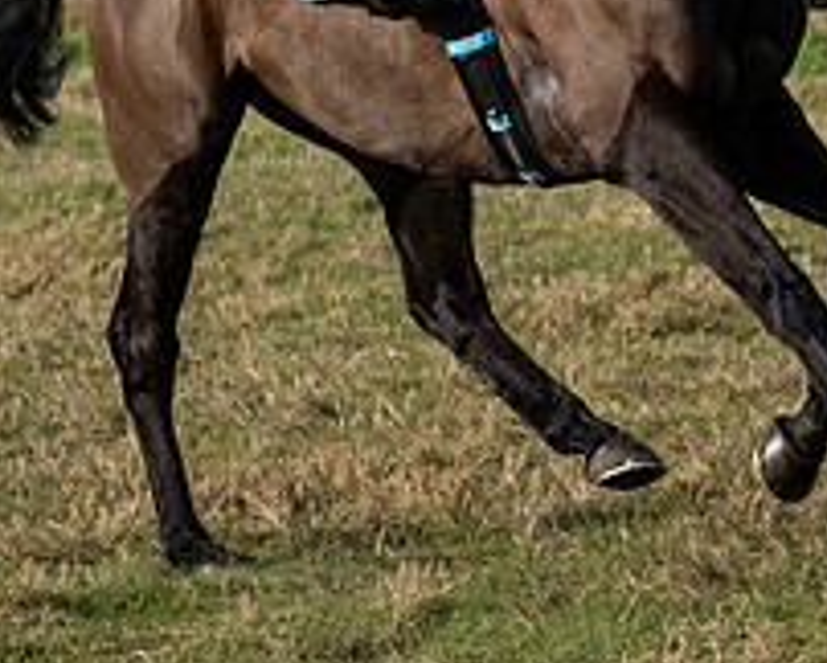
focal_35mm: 357
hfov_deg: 5.4
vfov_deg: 4.3
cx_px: 342
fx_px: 8746
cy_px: -2
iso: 400
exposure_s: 1/2500
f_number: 5
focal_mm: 85
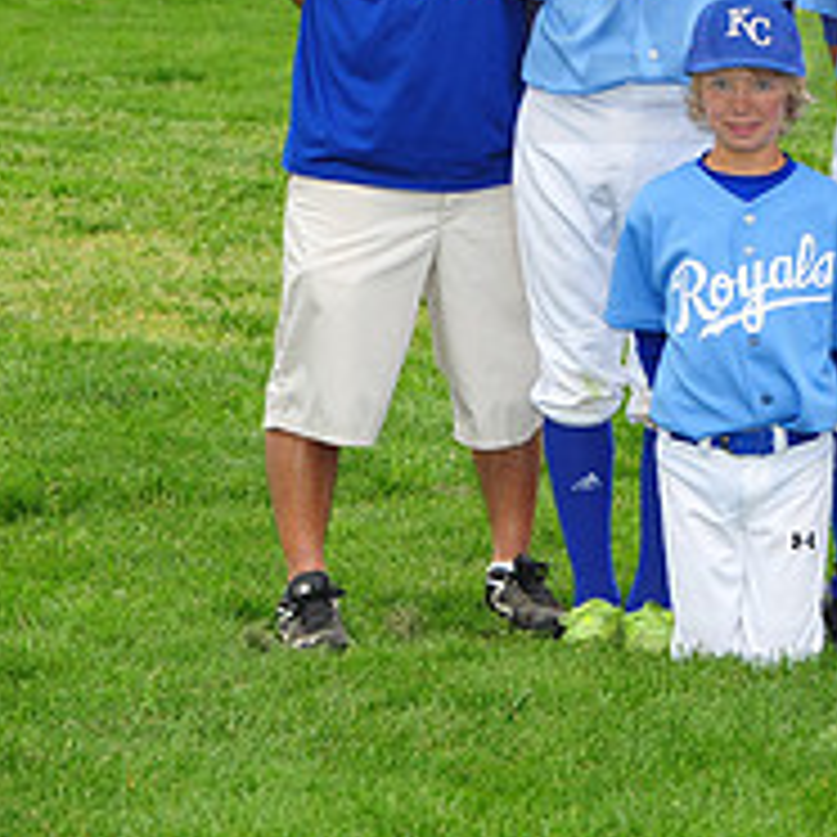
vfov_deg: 7.1
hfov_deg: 7.1
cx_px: 1282
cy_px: 9
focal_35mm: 244
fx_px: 6675
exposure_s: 1/320
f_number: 7.1
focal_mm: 92
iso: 400
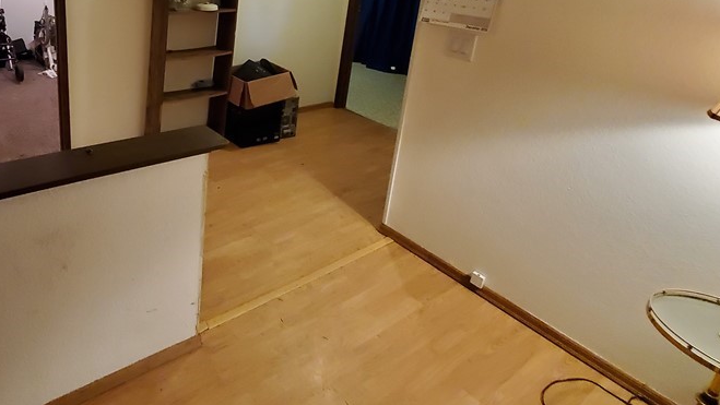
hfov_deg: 75.4
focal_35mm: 22
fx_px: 420
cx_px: 181
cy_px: 74
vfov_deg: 48.3
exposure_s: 1/24
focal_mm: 1.8
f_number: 2.2
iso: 1000
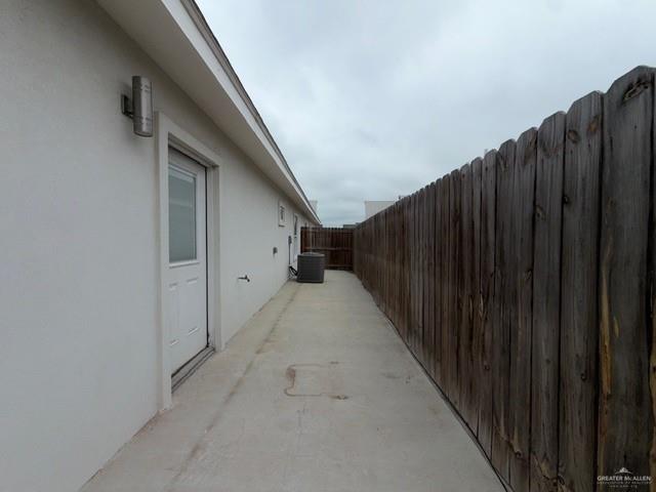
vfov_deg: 85.7
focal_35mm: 14
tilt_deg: -2.0
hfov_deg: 102.1
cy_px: 246
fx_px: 265
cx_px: 328
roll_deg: -0.1
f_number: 2.2
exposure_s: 1/985
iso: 16
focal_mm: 2.22
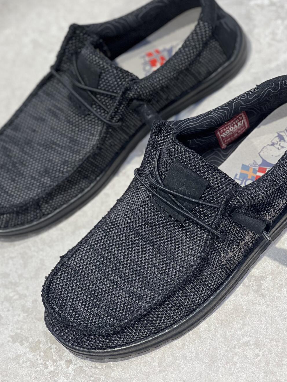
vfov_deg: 25.0
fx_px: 862
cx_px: 145
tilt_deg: -50.4
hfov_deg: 18.9
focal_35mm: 78
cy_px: 193
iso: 100
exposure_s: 1/100
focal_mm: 9
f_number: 2.8
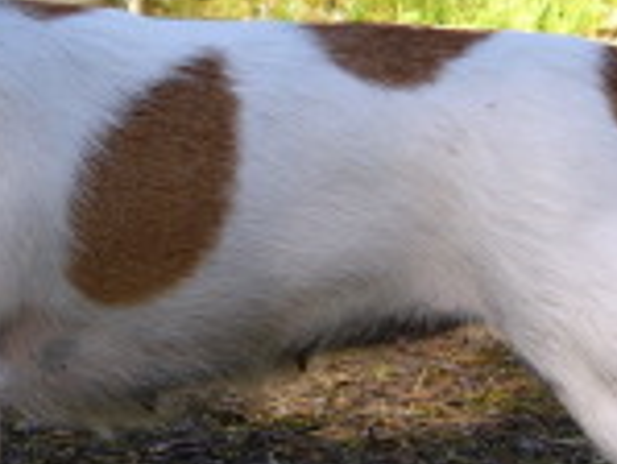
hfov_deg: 7.0
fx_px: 5013
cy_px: 157
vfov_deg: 5.3
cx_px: 137
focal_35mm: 281
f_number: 3.3
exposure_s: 1/160
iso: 50
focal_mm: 17.4
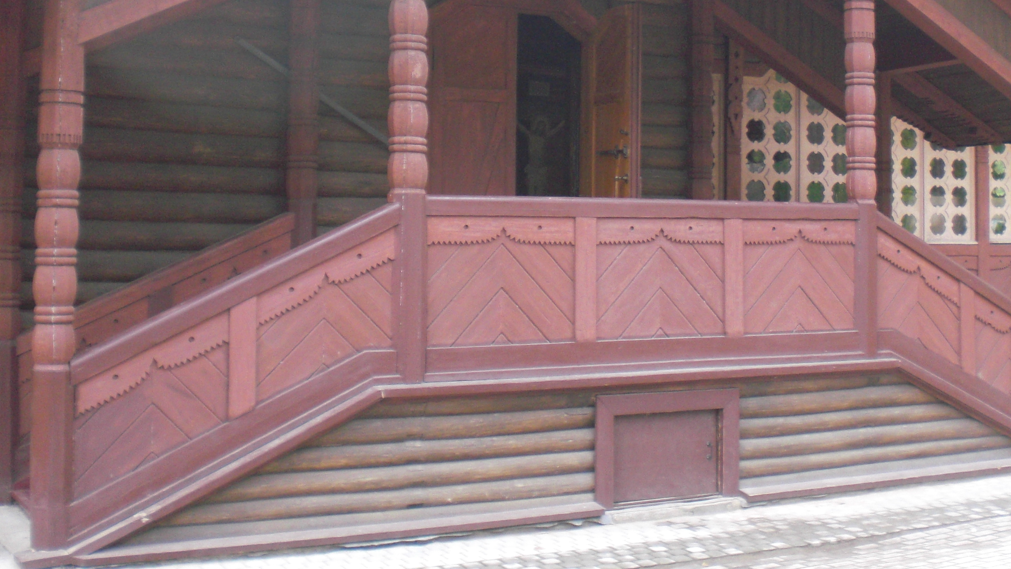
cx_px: 582
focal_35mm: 52
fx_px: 1394
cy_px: 135
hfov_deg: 39.8
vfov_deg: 22.8
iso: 200
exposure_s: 1/80
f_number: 3.1
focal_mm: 6.3
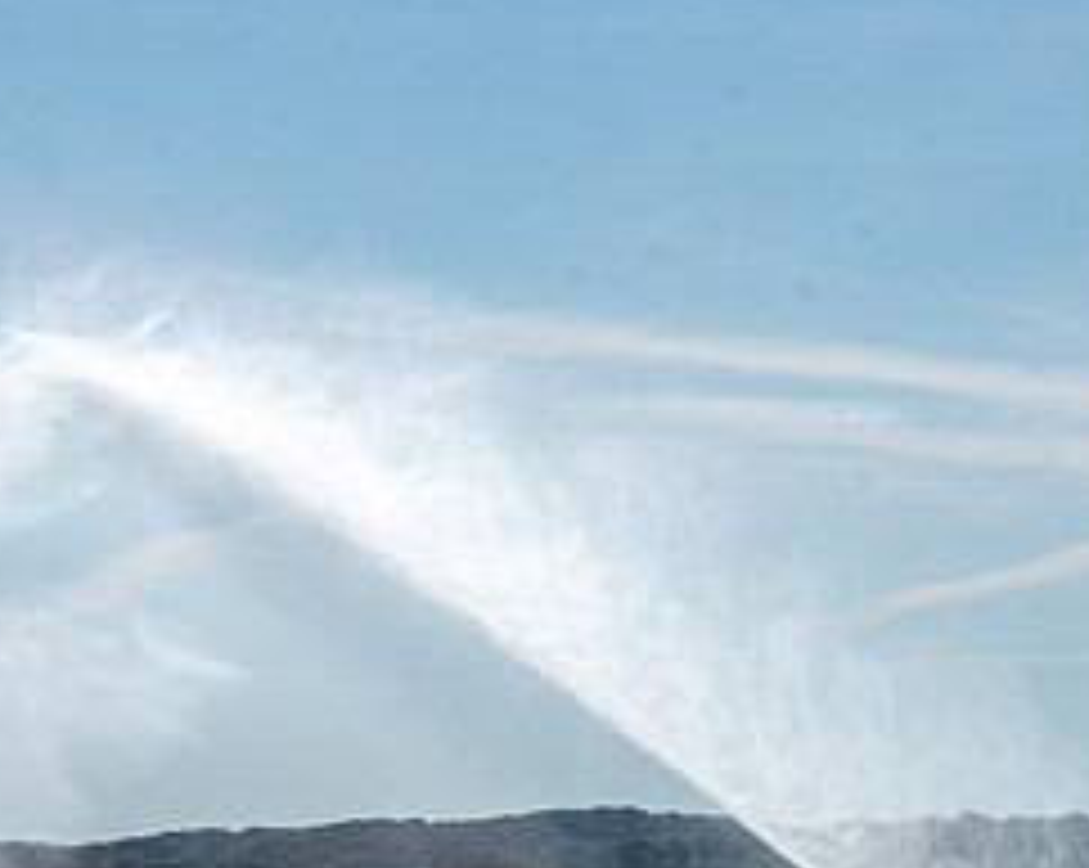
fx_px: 6342
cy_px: 983
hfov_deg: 9.7
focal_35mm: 197
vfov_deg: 7.8
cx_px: -93
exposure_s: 1/125
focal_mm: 48
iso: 100
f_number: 16
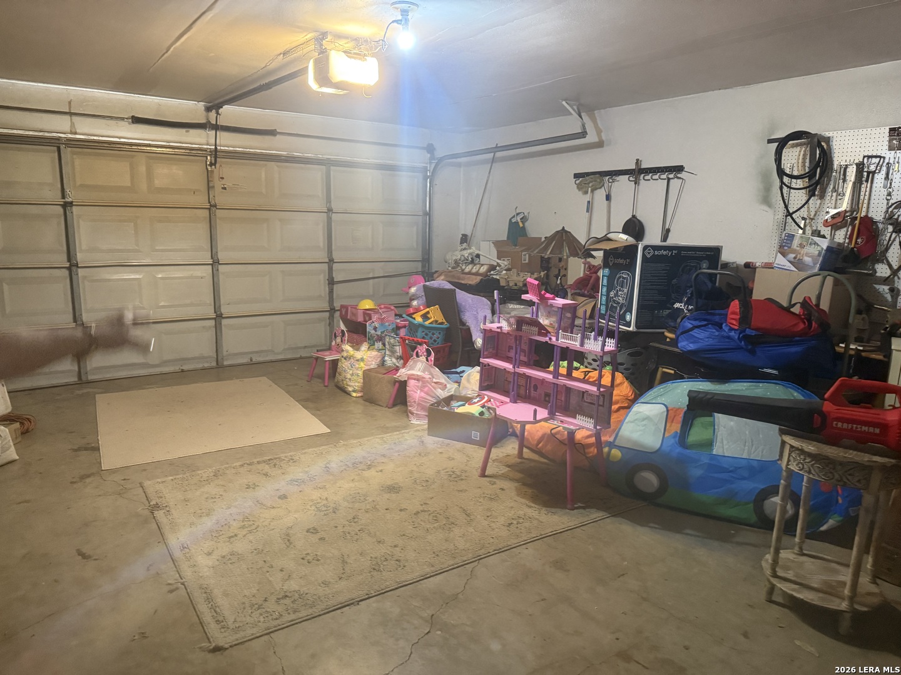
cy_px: 338
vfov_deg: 56.8
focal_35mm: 24
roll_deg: -1.7
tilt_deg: -10.4
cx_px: 450
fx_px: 625
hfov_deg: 71.6
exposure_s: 1/60
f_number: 1.78
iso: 640
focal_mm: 6.76
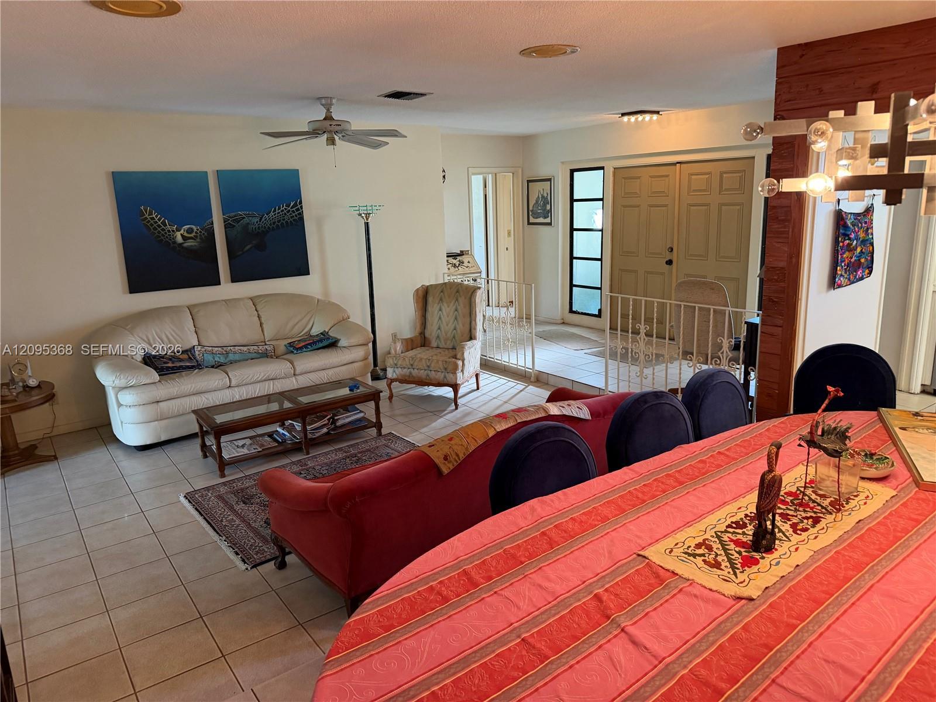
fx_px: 649
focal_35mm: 24
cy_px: 351
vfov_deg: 56.8
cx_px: 468
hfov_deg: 71.6
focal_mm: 6.76
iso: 400
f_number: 1.78
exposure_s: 1/60
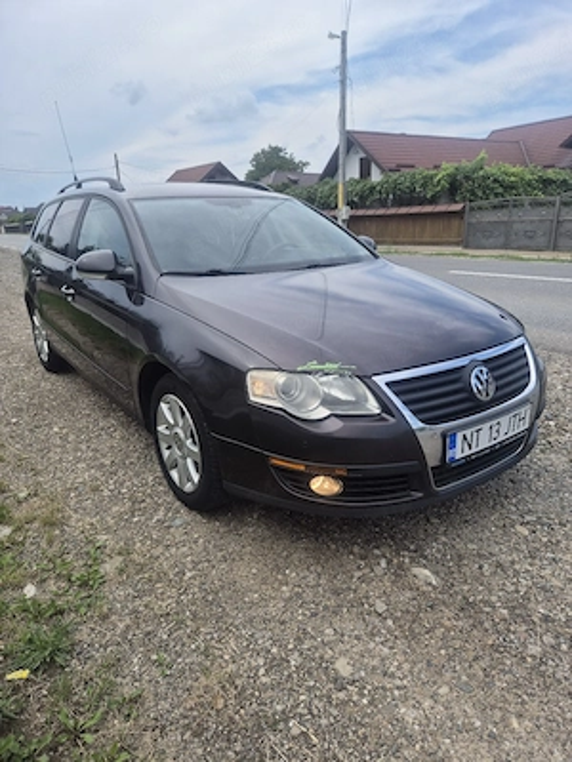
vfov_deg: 73.9
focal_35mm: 23
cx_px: 286
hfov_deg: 58.9
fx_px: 507
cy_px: 381
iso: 25
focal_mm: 5.4
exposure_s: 1/1000
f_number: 1.8
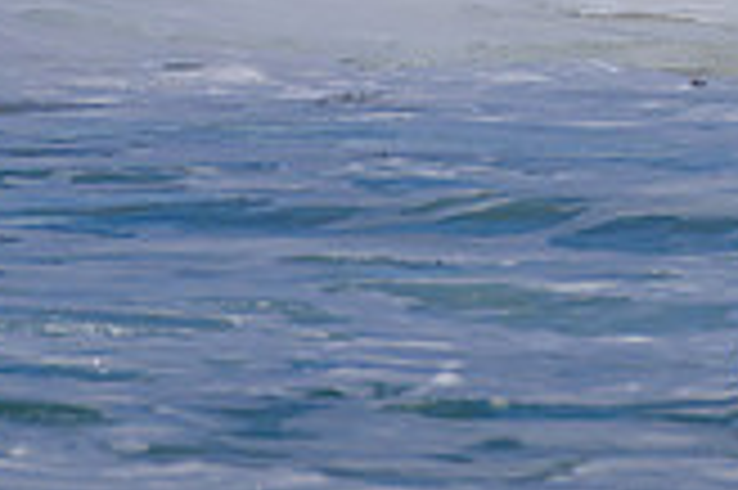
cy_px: -375
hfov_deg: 0.6
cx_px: 1094
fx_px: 72558
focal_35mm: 3543
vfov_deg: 0.4
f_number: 11
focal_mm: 1000
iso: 640
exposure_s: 1/3200
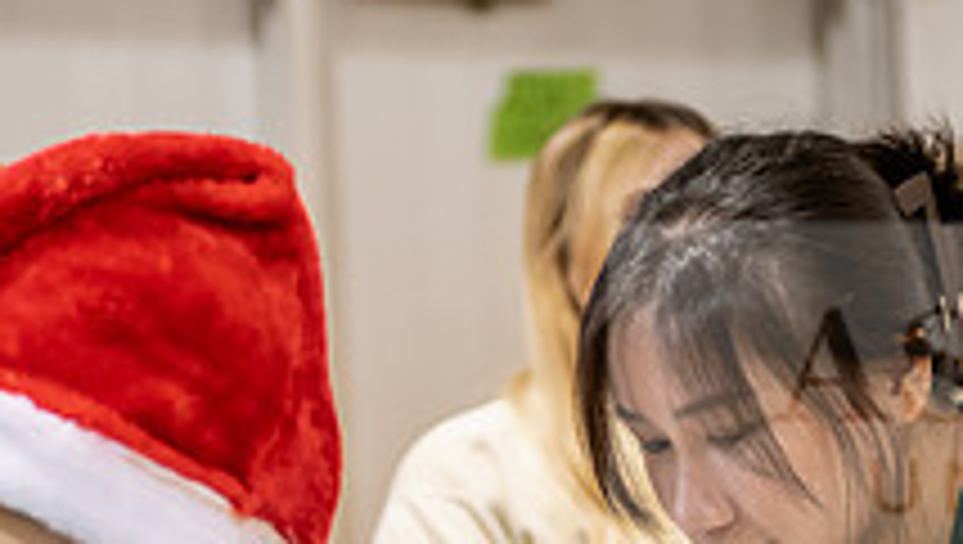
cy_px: 767
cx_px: 472
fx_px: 4346
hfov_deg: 12.6
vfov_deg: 7.1
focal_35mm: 170
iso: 1000
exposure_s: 1/160
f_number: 2.8
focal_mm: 60
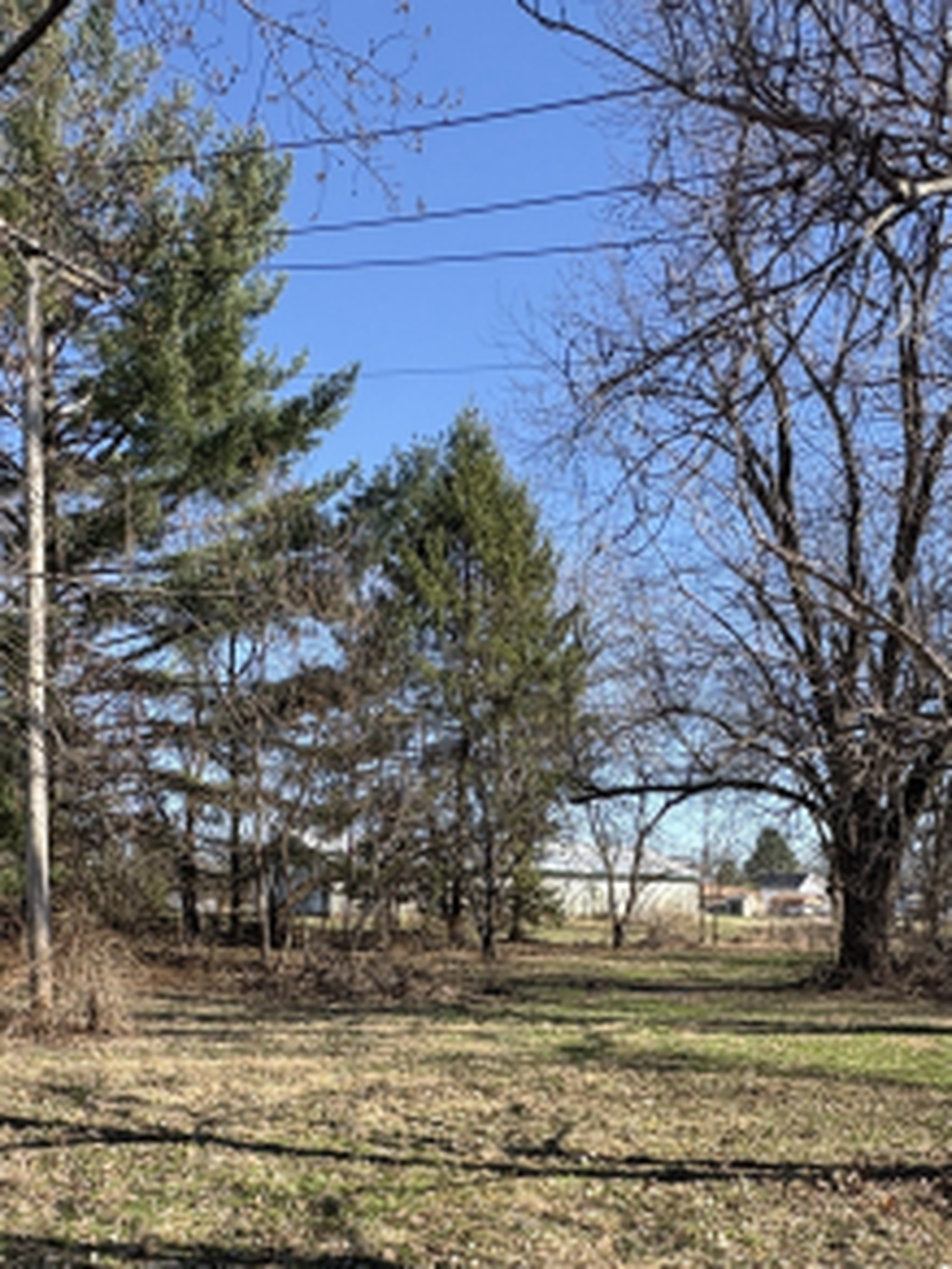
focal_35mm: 32
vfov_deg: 53.4
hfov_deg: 44.2
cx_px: 472
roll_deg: -0.7
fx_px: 1173
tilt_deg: -3.5
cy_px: 995
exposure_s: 1/596
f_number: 2.2
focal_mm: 2.22
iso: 40
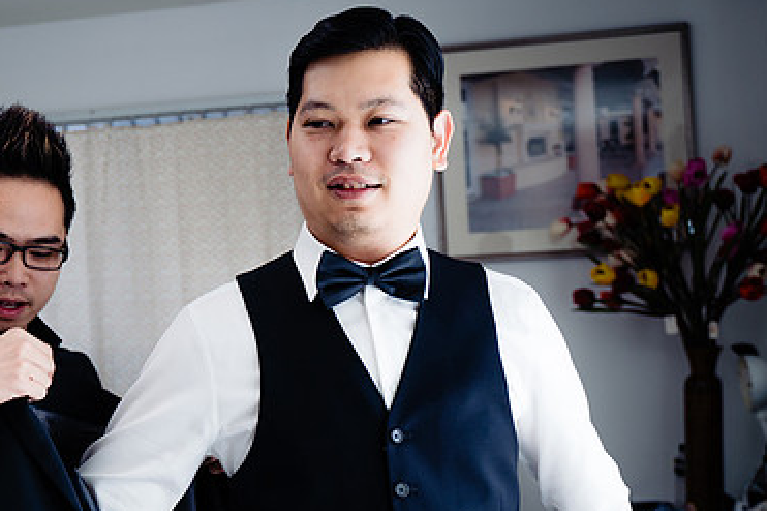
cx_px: 216
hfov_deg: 35.6
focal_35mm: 55
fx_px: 1171
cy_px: 338
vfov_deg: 24.5
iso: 125
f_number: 2.8
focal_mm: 28
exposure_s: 1/160
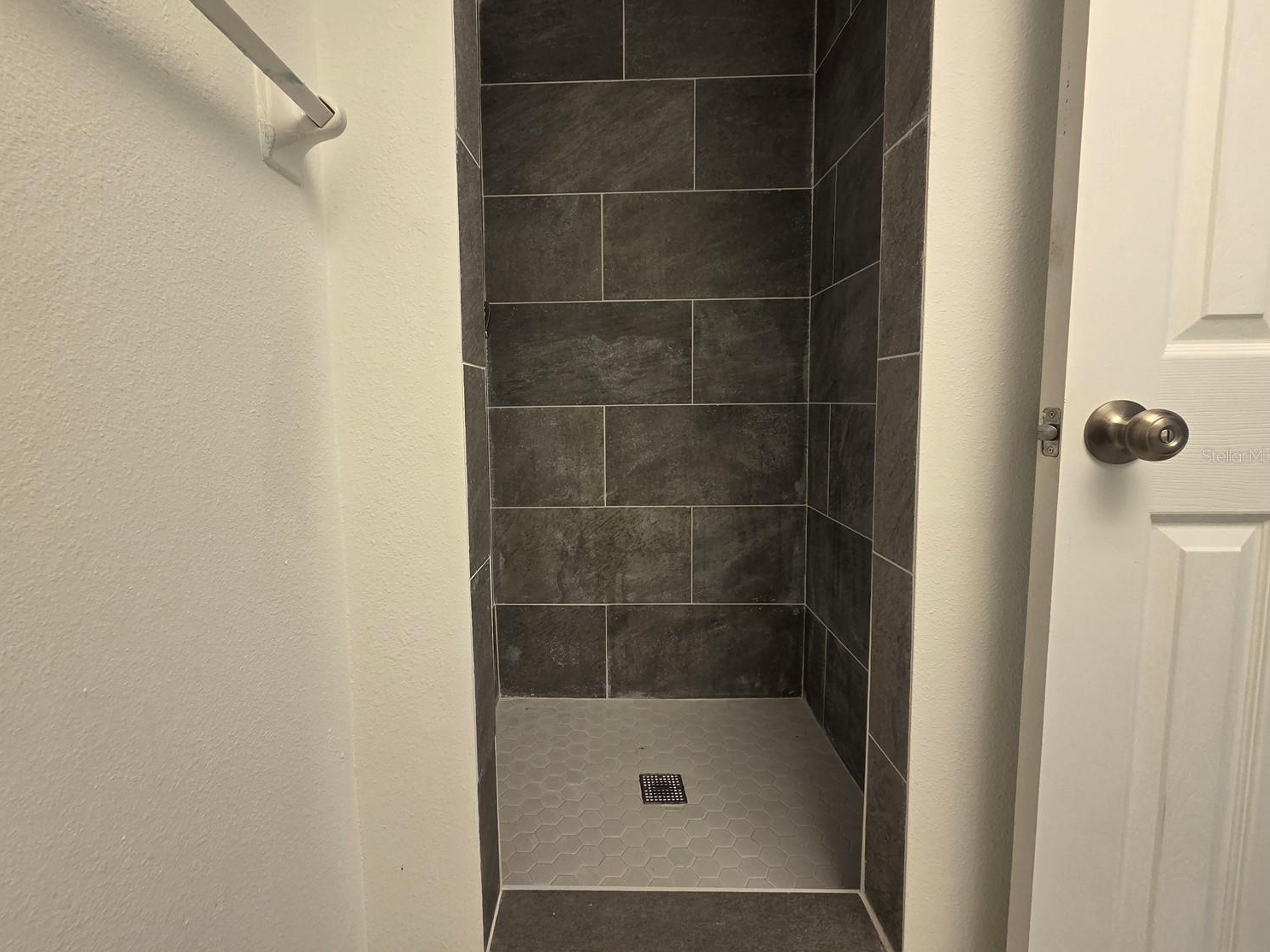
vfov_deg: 85.6
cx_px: 599
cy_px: 455
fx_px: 514
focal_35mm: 14
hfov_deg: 102.0
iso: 160
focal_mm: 2.2
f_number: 2.2
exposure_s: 1/60
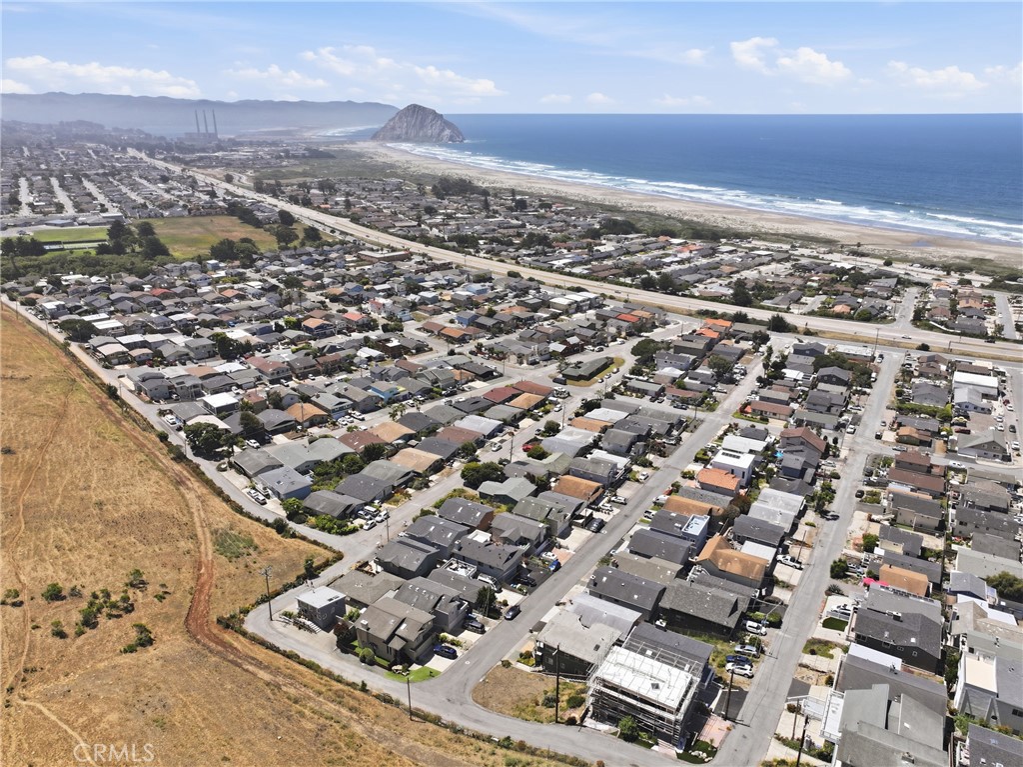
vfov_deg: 56.8
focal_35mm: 24
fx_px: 709
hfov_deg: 71.6
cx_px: 512
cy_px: 384
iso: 100
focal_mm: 12.3
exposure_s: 1/2000
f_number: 2.8
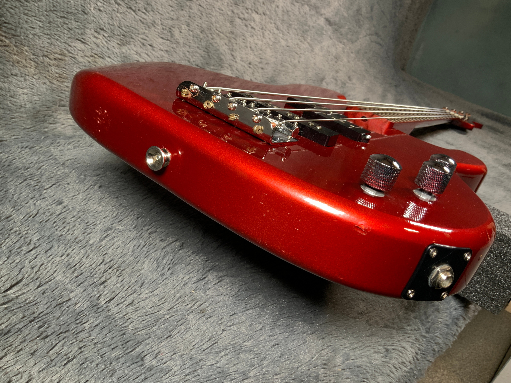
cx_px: 256
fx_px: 428
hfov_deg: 61.7
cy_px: 192
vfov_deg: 48.2
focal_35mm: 29
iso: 64
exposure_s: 1/78
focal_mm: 3
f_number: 1.8
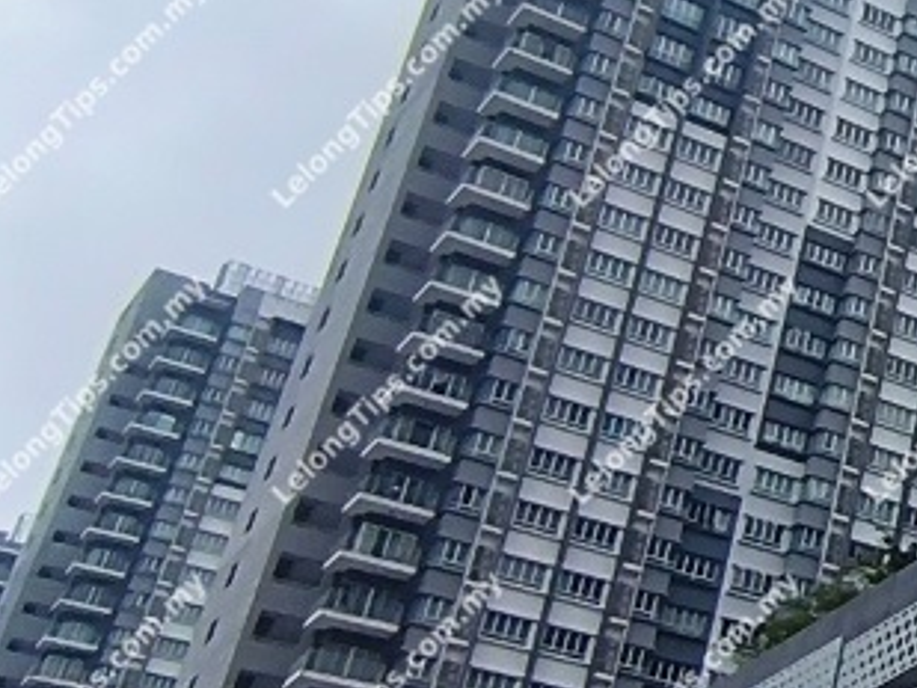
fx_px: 1908
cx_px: 1546
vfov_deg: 20.2
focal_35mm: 72
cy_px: 110
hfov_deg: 20.8
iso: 50
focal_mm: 1.65
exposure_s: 1/3017
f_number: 2.2
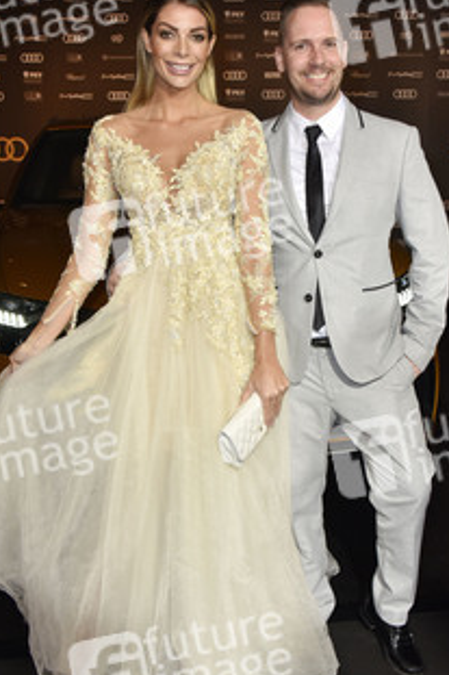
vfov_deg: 43.6
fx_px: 843
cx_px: 243
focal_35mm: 45
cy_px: 339
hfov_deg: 29.8
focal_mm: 35
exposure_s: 1/200
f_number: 6.3
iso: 1250
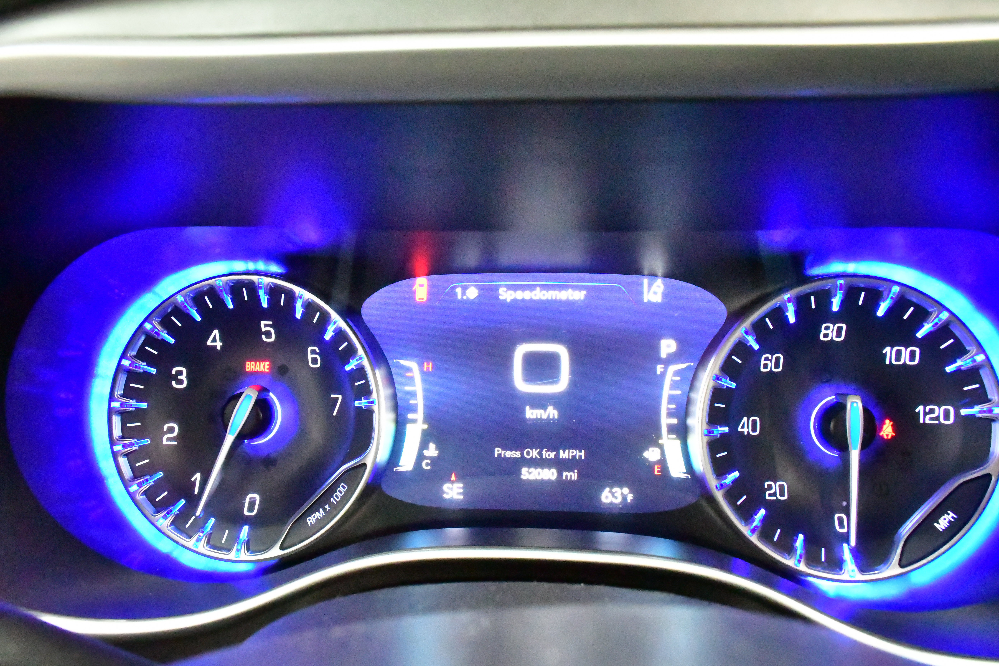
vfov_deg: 47.9
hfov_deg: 67.4
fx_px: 749
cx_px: 500
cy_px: 333
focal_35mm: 27
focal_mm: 18
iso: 36000
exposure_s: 1/100
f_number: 9
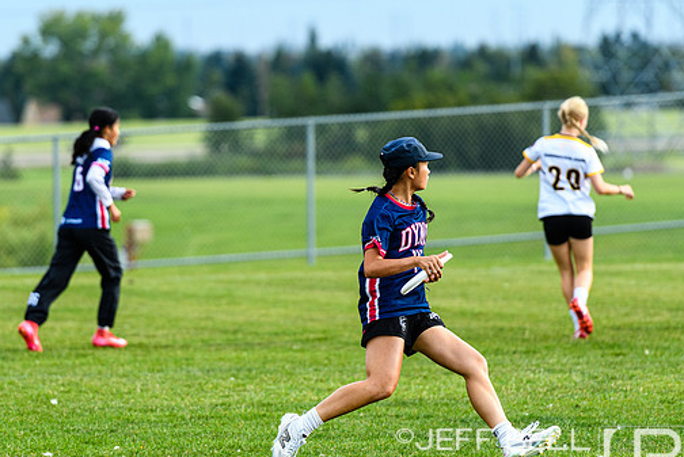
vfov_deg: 4.0
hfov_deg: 6.0
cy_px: 233
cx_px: 305
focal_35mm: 345
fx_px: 6560
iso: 250
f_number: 3.2
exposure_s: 1/1000
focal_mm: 200
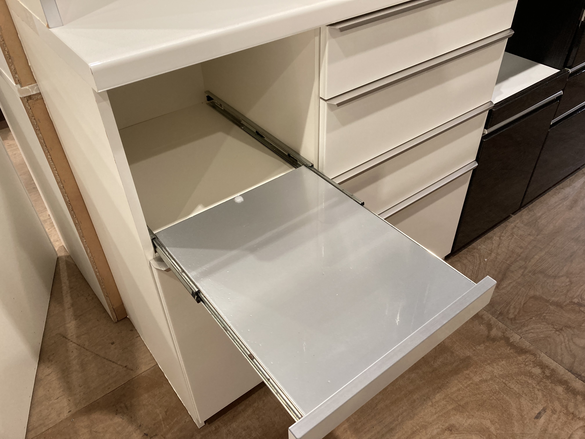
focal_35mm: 28
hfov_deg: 63.4
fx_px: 473
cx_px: 292
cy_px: 220
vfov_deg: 49.7
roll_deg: +0.5
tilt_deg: -39.5
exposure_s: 1/50
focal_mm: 3.99
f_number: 1.8
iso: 125
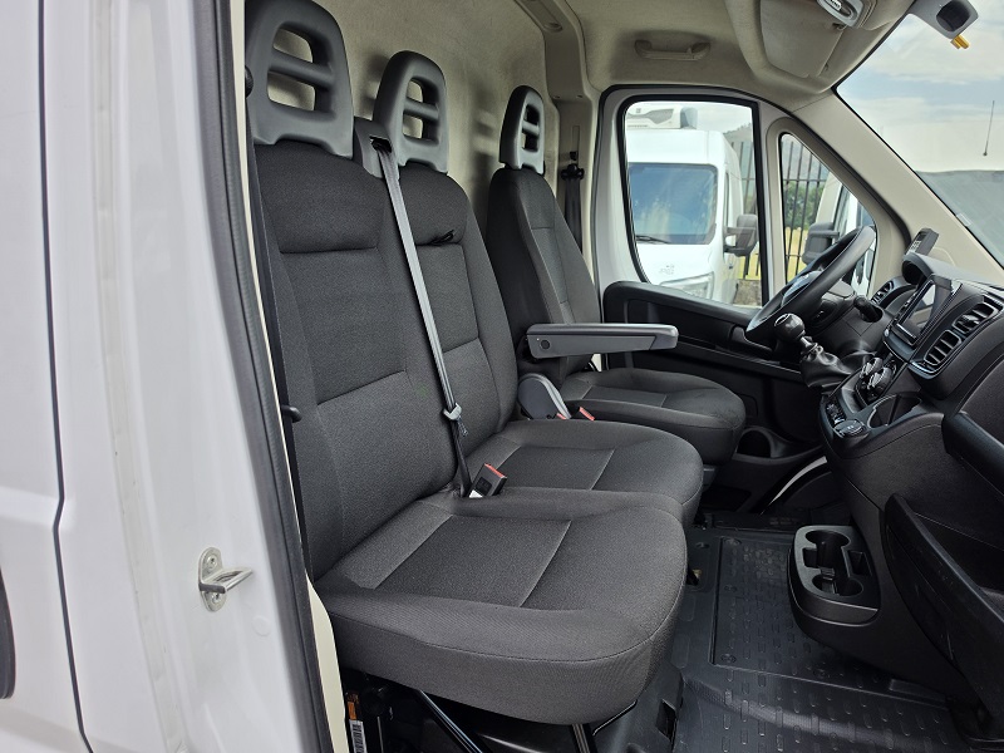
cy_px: 376
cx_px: 502
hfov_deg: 73.9
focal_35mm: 23
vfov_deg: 58.9
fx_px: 667
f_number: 1.4
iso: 64
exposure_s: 1/2027
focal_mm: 6.5
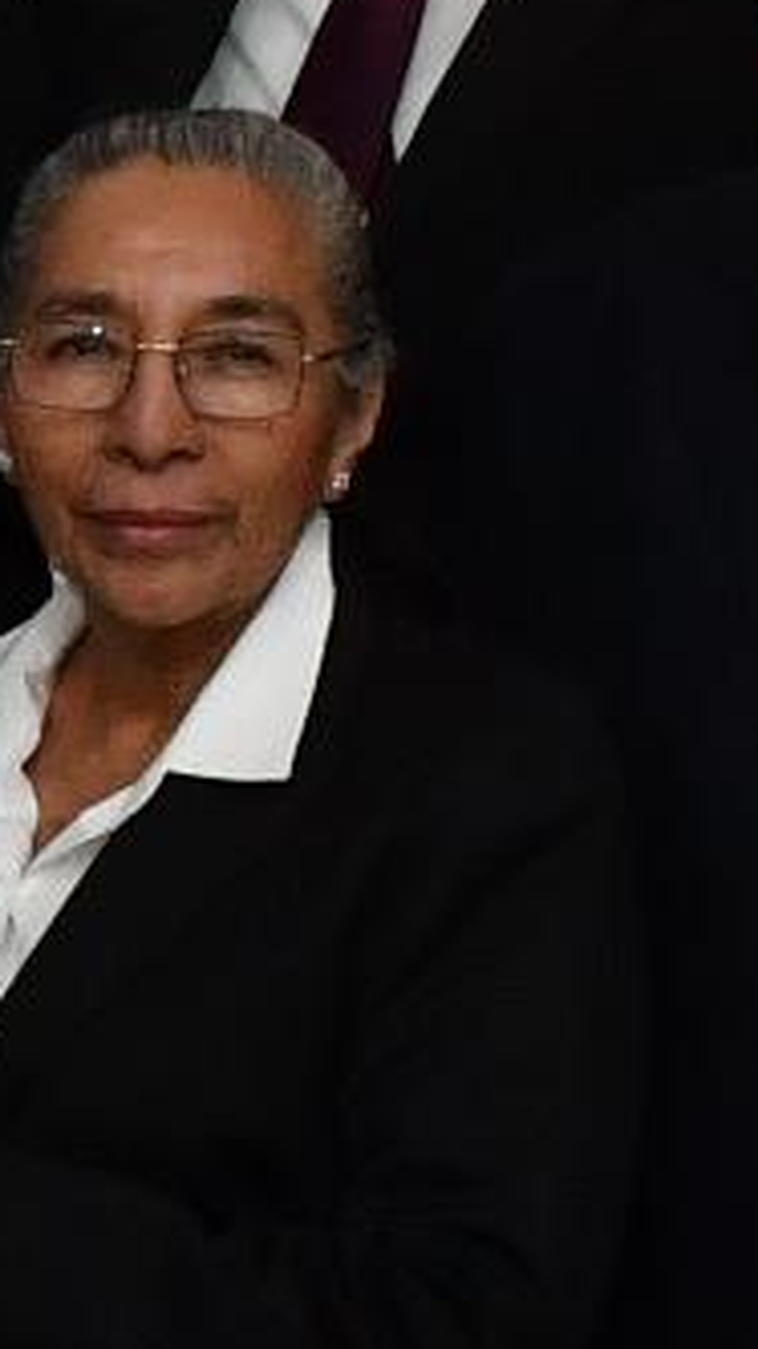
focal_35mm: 289
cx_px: -932
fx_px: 10340
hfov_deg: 4.1
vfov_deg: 7.5
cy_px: 523
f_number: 5.6
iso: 1250
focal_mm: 22
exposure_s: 1/100
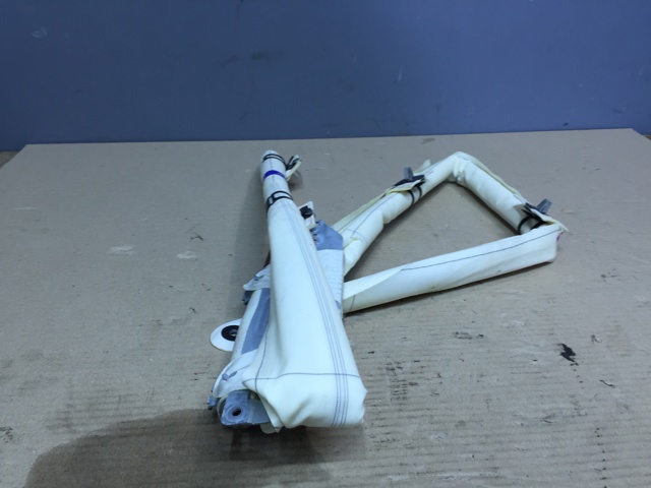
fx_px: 545
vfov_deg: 48.2
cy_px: 244
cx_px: 326
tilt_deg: -26.6
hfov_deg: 61.7
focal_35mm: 29
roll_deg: -1.5
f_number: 2.2
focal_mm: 4.15
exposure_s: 1/50
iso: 40
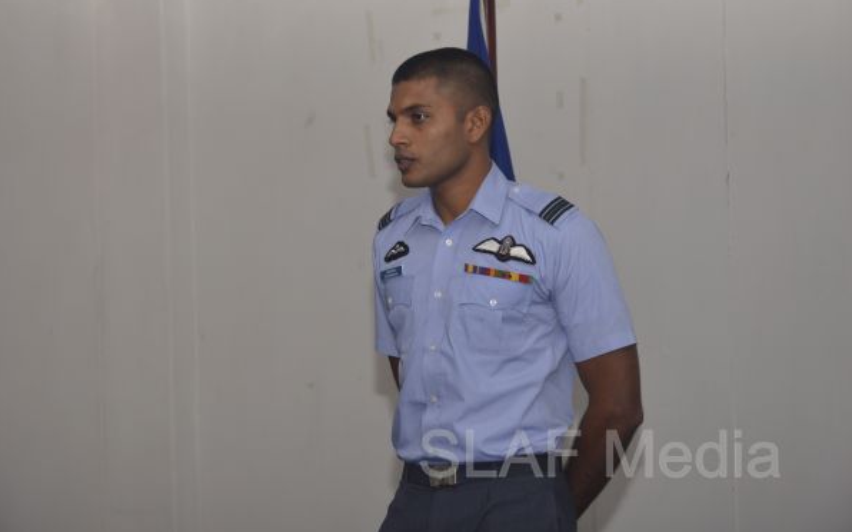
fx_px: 2855
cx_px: 425
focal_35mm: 123
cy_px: 253
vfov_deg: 10.6
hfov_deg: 17.0
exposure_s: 1/200
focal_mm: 80
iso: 200
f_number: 7.1
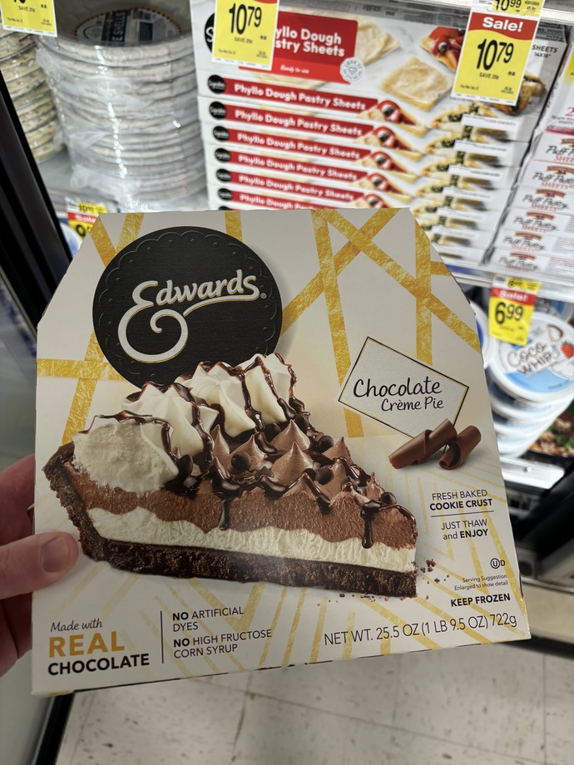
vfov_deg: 67.3
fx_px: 575
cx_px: 287
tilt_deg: -56.6
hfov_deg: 53.1
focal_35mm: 26
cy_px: 382
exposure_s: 1/120
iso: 64
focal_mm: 5.96
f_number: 1.6
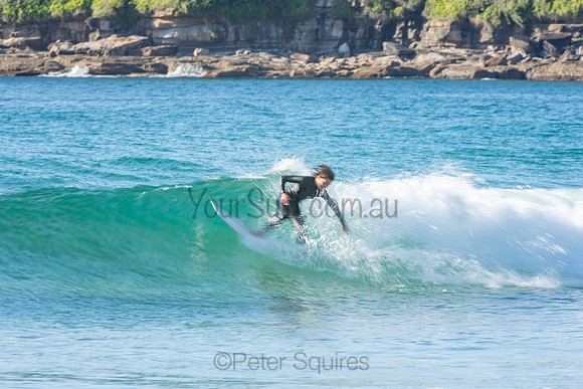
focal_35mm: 600
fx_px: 9718
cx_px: 292
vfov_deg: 2.3
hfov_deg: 3.4
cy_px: 194
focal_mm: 400
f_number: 18
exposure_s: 1/30
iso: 100
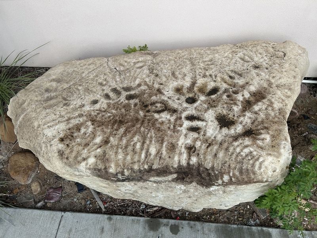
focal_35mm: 26
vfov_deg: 53.1
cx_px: 158
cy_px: 119
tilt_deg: -51.8
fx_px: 238
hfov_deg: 67.3
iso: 50
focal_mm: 5.7
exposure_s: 1/650
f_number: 1.5
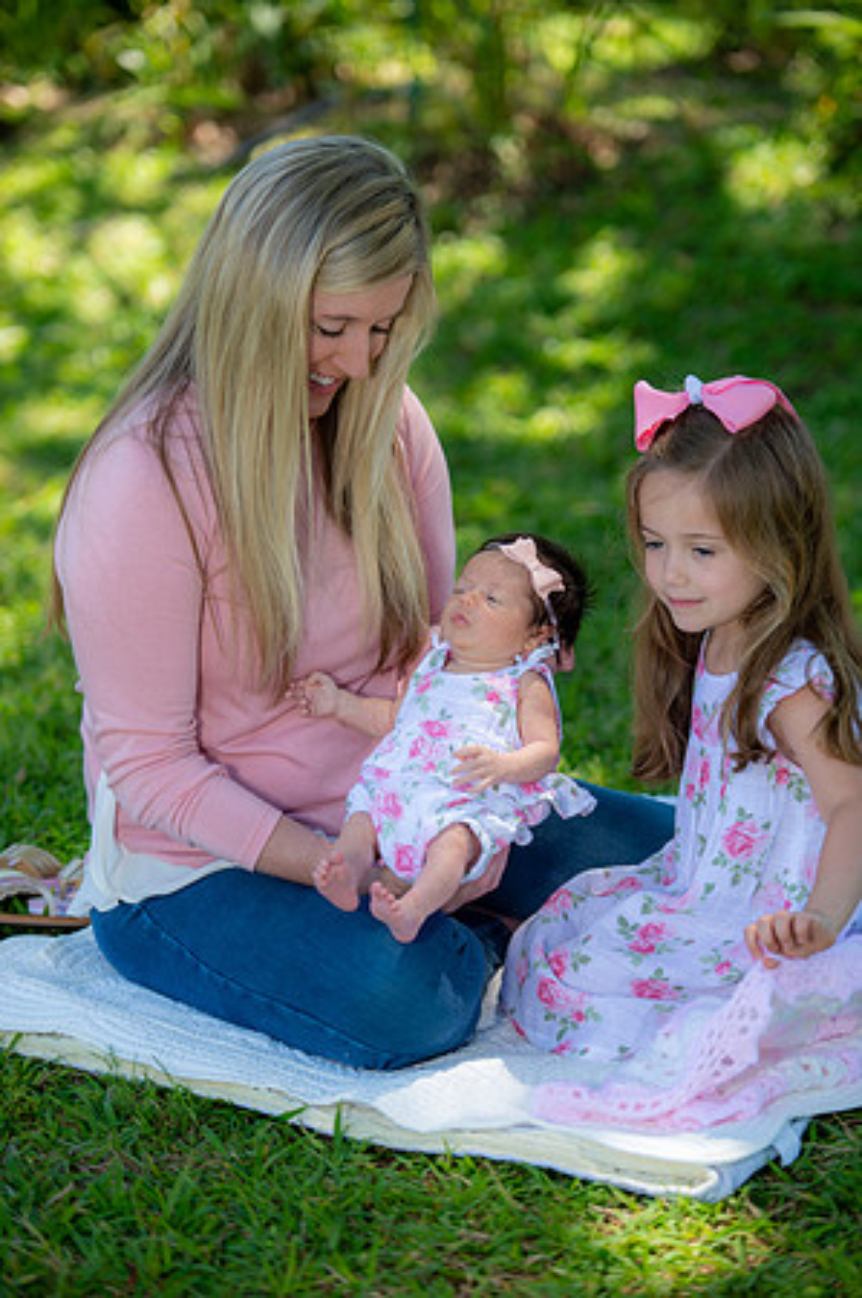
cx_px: 431
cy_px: 649
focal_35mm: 122
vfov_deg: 16.8
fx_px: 4392
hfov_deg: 11.2
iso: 100
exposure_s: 1/250
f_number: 2.8
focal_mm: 122
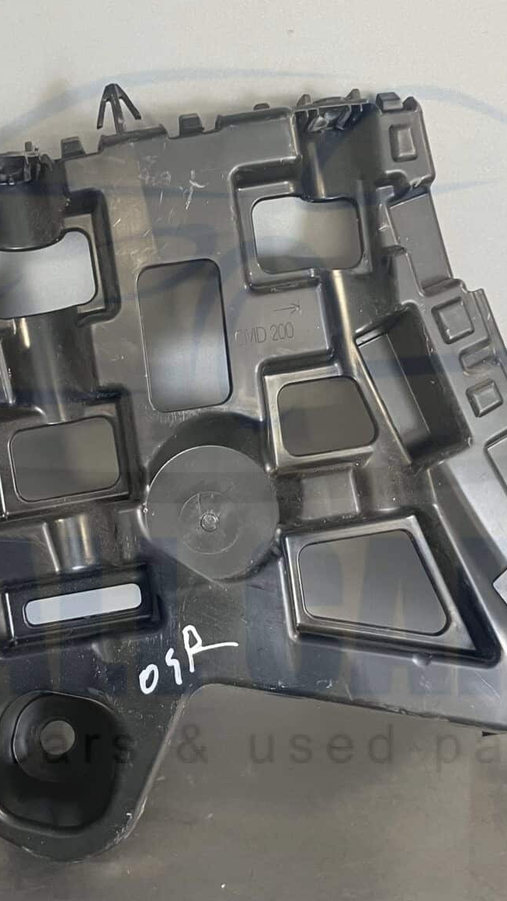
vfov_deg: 41.3
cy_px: 441
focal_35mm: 50
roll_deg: -0.2
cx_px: 227
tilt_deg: -26.5
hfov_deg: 24.0
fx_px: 1194
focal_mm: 5.1
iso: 125
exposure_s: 1/50
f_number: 1.6
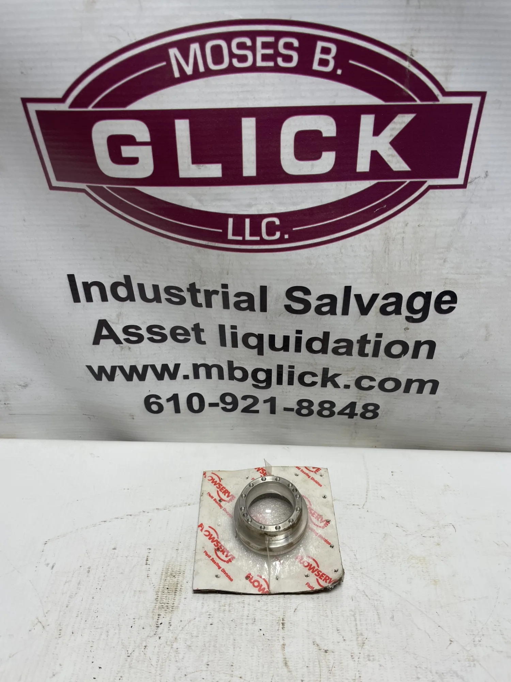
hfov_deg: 53.1
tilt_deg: -35.8
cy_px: 341
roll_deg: +0.2
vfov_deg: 67.3
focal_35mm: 26
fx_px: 512
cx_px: 256
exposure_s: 1/725
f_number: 1.6
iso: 32
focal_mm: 4.2
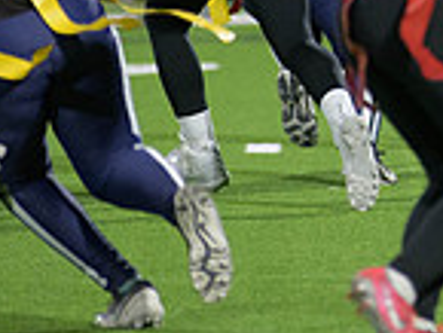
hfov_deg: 2.6
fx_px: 9849
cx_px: 504
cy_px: -212
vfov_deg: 1.9
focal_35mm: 769
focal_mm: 200
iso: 3600
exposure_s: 1/640
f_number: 2.8
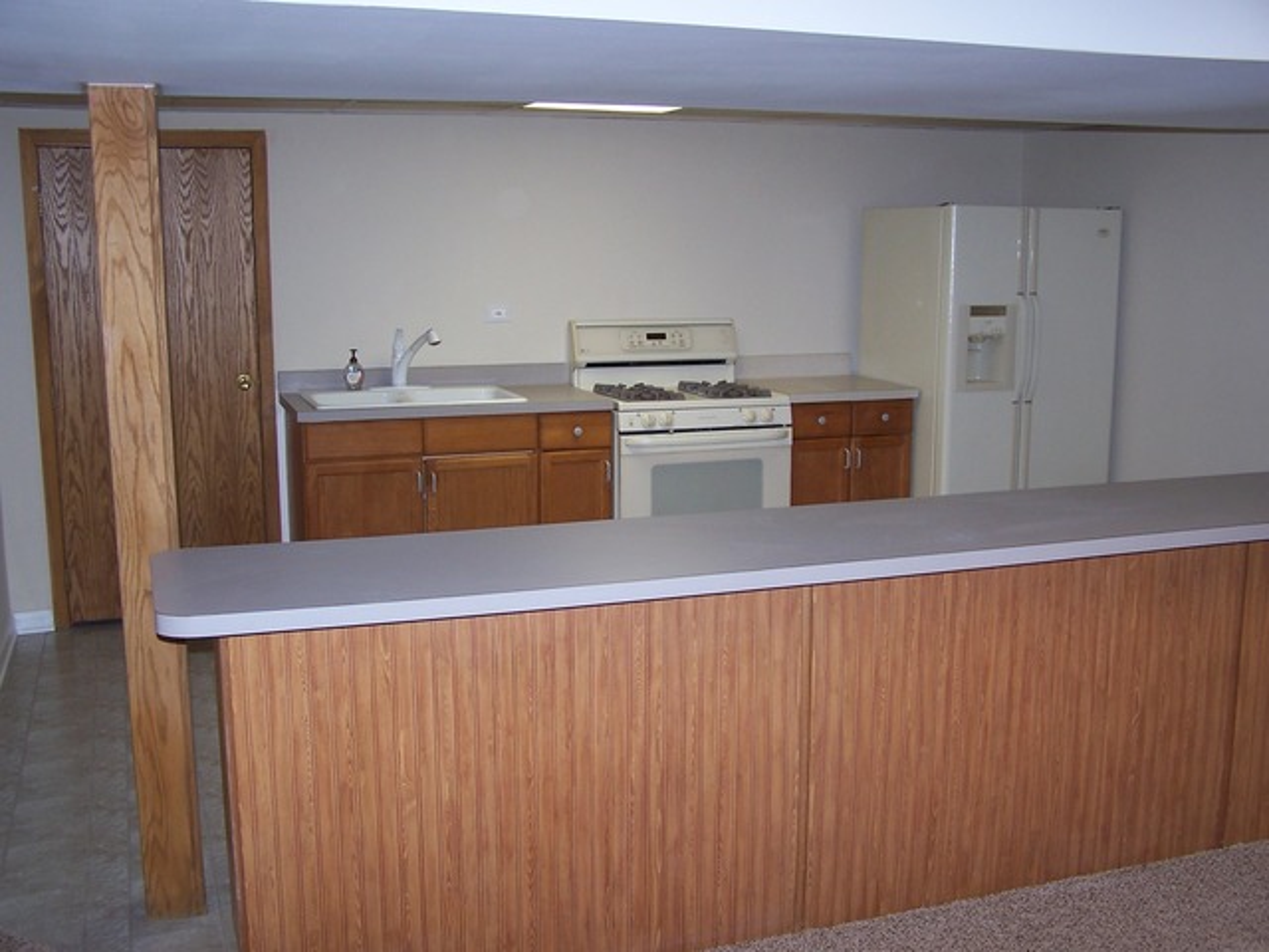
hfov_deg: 49.0
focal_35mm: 38
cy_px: 476
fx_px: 1393
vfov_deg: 37.7
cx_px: 634
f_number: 2.8
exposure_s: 1/60
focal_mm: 6.3
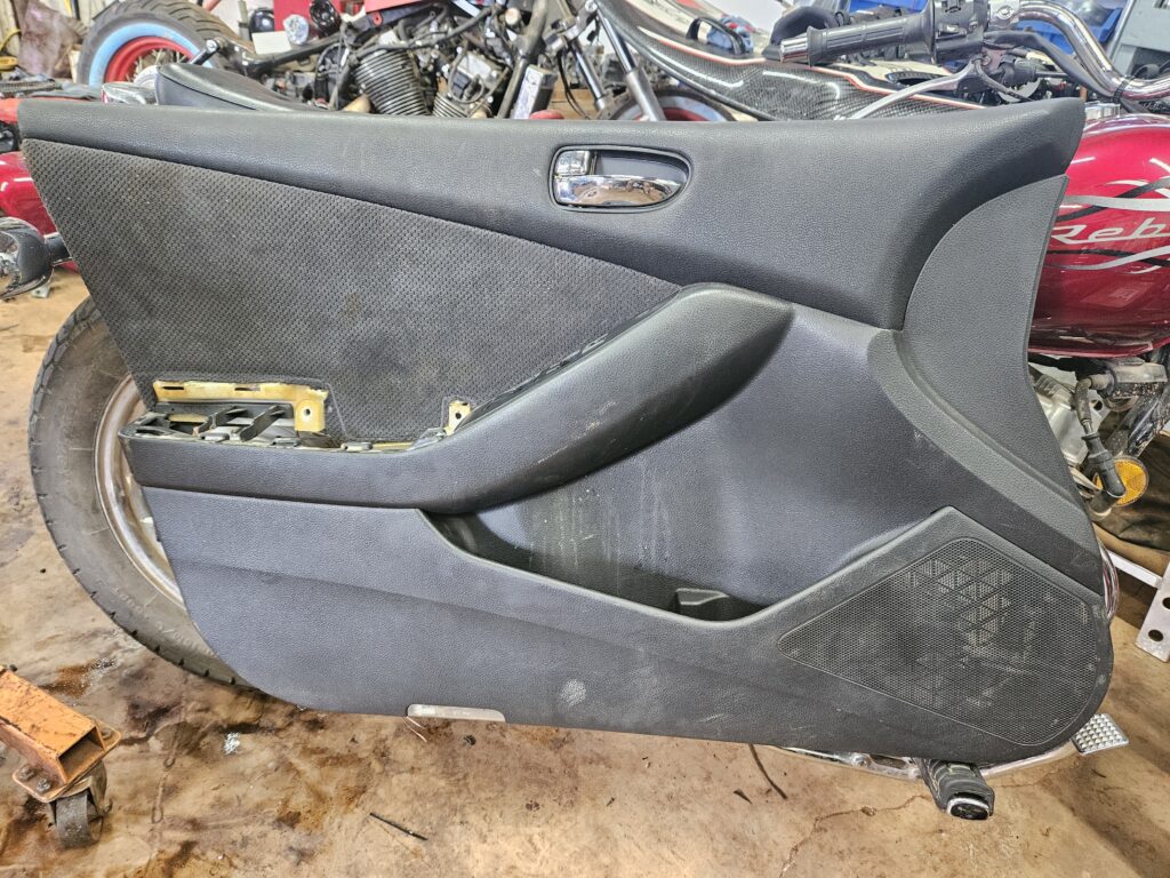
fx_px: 777
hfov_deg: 73.9
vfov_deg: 58.9
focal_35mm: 23
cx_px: 585
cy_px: 439
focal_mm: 5.4
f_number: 1.8
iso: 640
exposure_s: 1/60
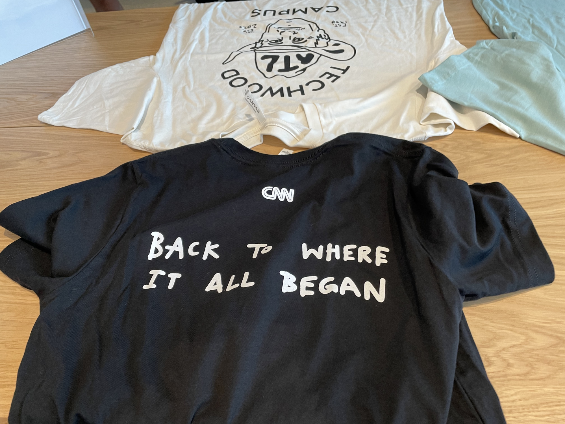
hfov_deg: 67.3
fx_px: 424
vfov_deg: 53.1
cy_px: 212
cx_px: 282
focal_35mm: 26
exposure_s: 1/60
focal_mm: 4.2
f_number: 1.6
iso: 100
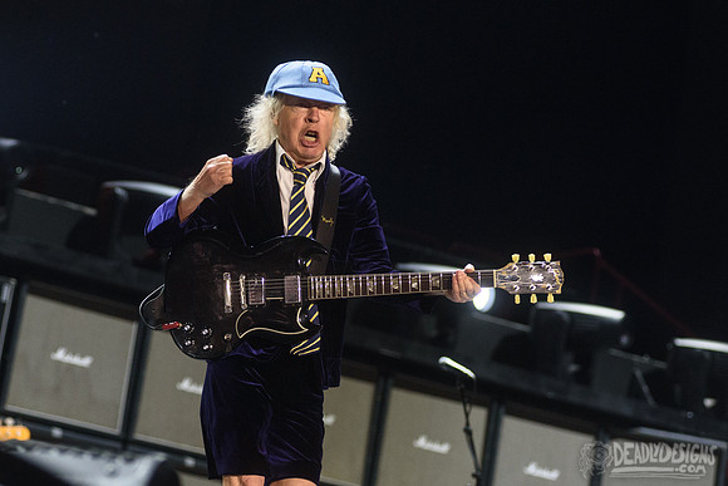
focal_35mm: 152
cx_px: 321
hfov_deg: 13.5
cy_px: 177
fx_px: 3073
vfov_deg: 9.0
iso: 2500
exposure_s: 1/800
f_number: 4
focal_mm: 110
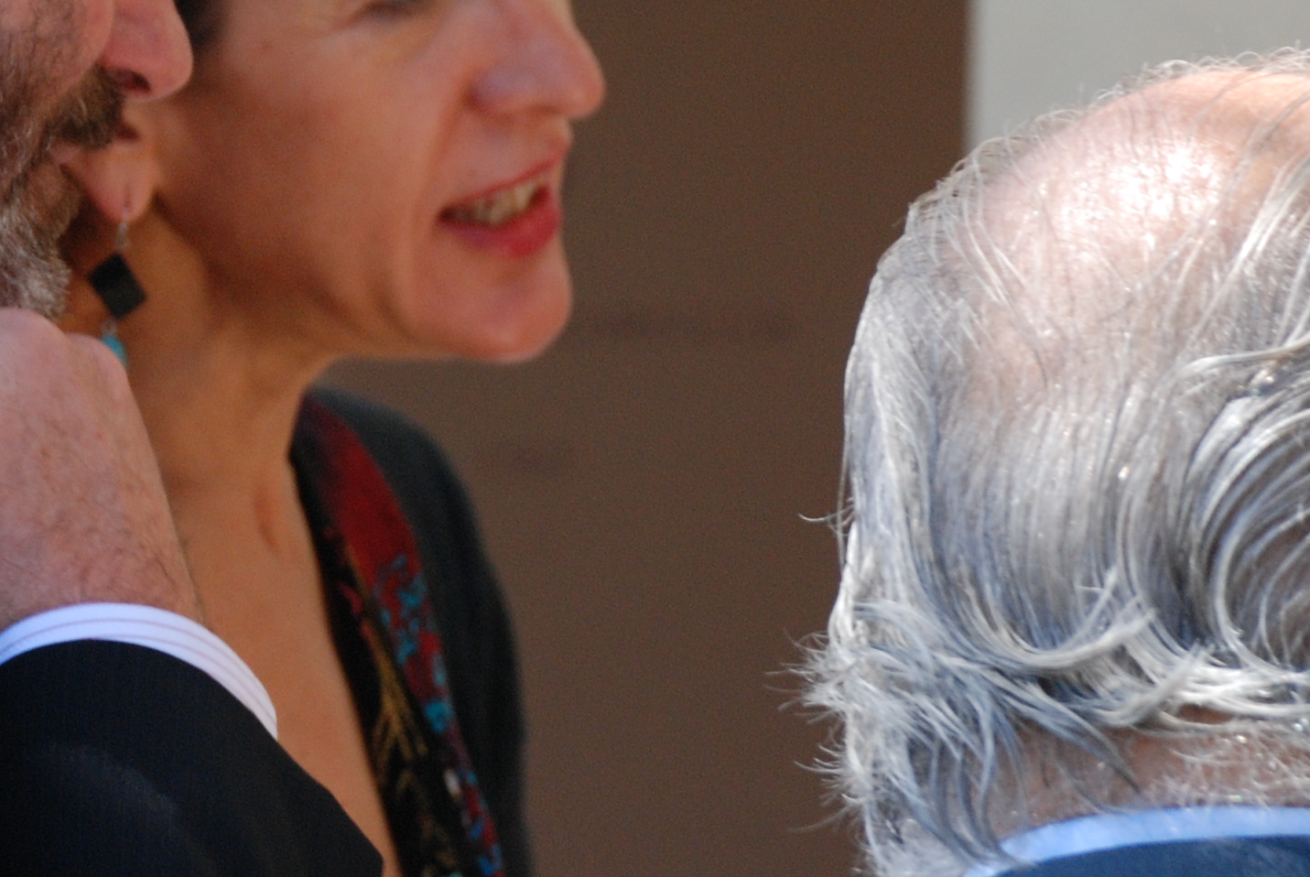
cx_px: 227
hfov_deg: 6.8
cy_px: 516
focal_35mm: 304
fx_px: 11088
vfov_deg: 4.5
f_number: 5.6
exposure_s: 1/125
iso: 400
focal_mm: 75
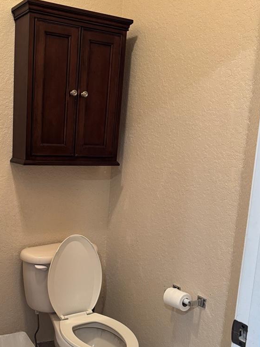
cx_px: 52
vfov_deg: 47.7
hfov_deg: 35.6
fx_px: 390
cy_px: 202
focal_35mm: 39
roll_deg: -2.5
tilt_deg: -8.7
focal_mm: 6.76
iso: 320
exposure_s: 1/60
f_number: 1.78
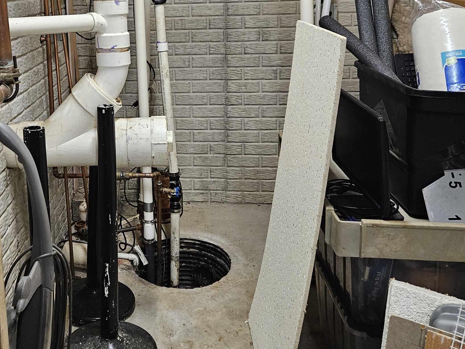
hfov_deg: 42.8
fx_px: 578
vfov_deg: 32.5
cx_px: 132
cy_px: 63
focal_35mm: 43
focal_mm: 5.4
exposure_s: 1/120
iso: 500
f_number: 1.8
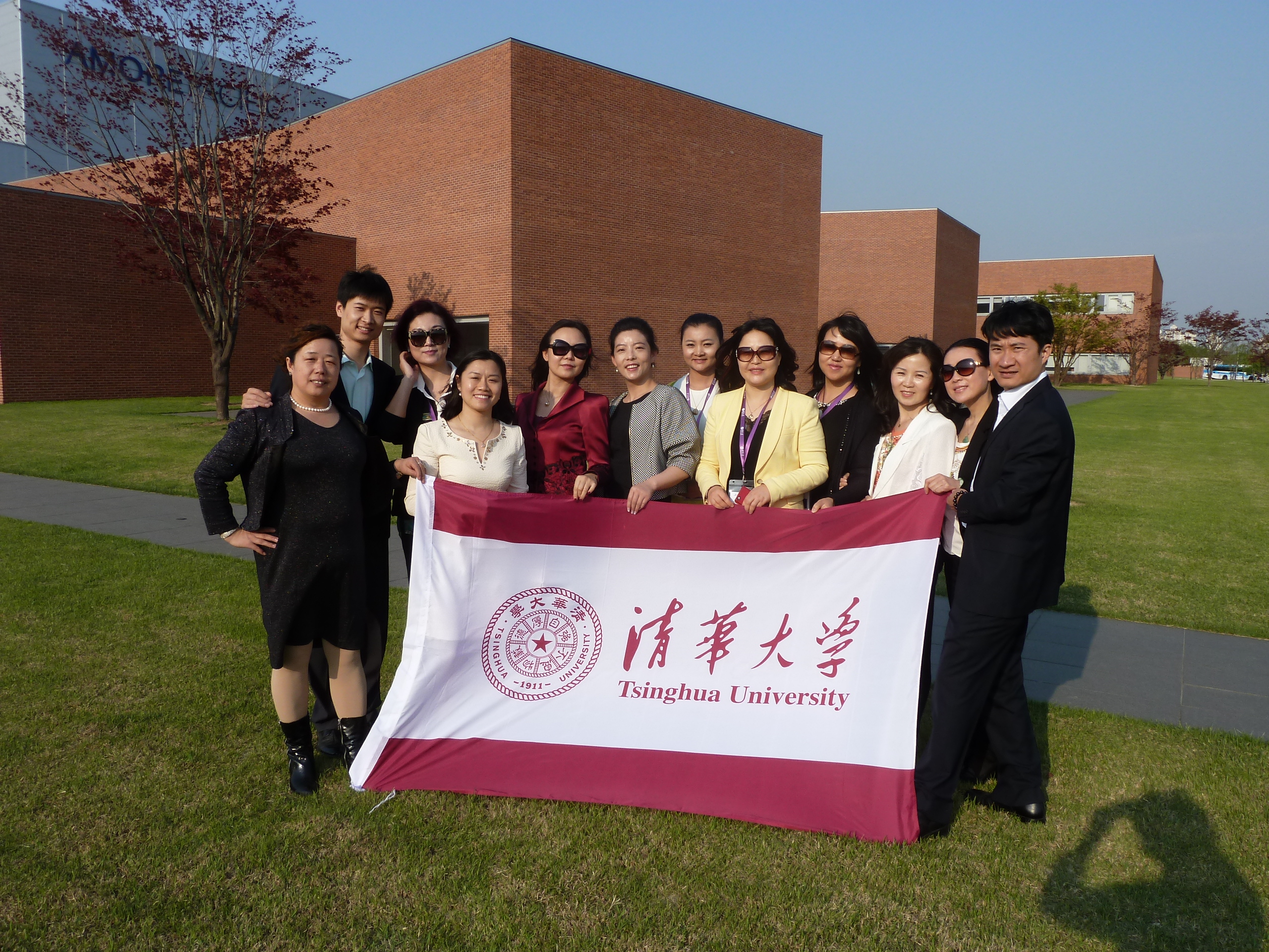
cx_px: 634
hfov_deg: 69.4
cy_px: 476
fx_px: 916
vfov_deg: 54.9
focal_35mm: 25
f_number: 4.5
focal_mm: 4.1
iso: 80
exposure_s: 1/500
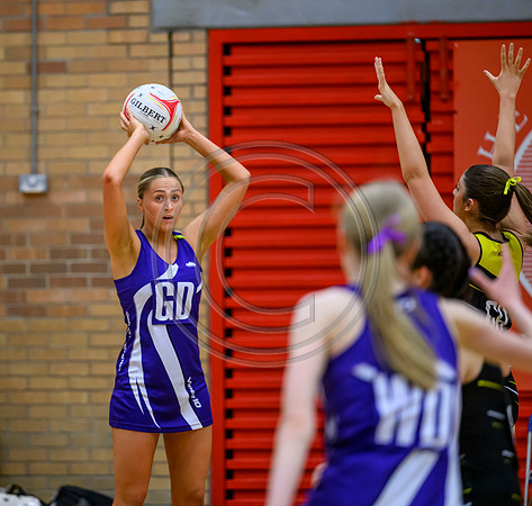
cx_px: 153
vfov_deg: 7.0
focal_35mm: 242
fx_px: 4111
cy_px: 253
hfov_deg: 7.4
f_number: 2.8
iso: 5000
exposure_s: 1/1000
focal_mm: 195
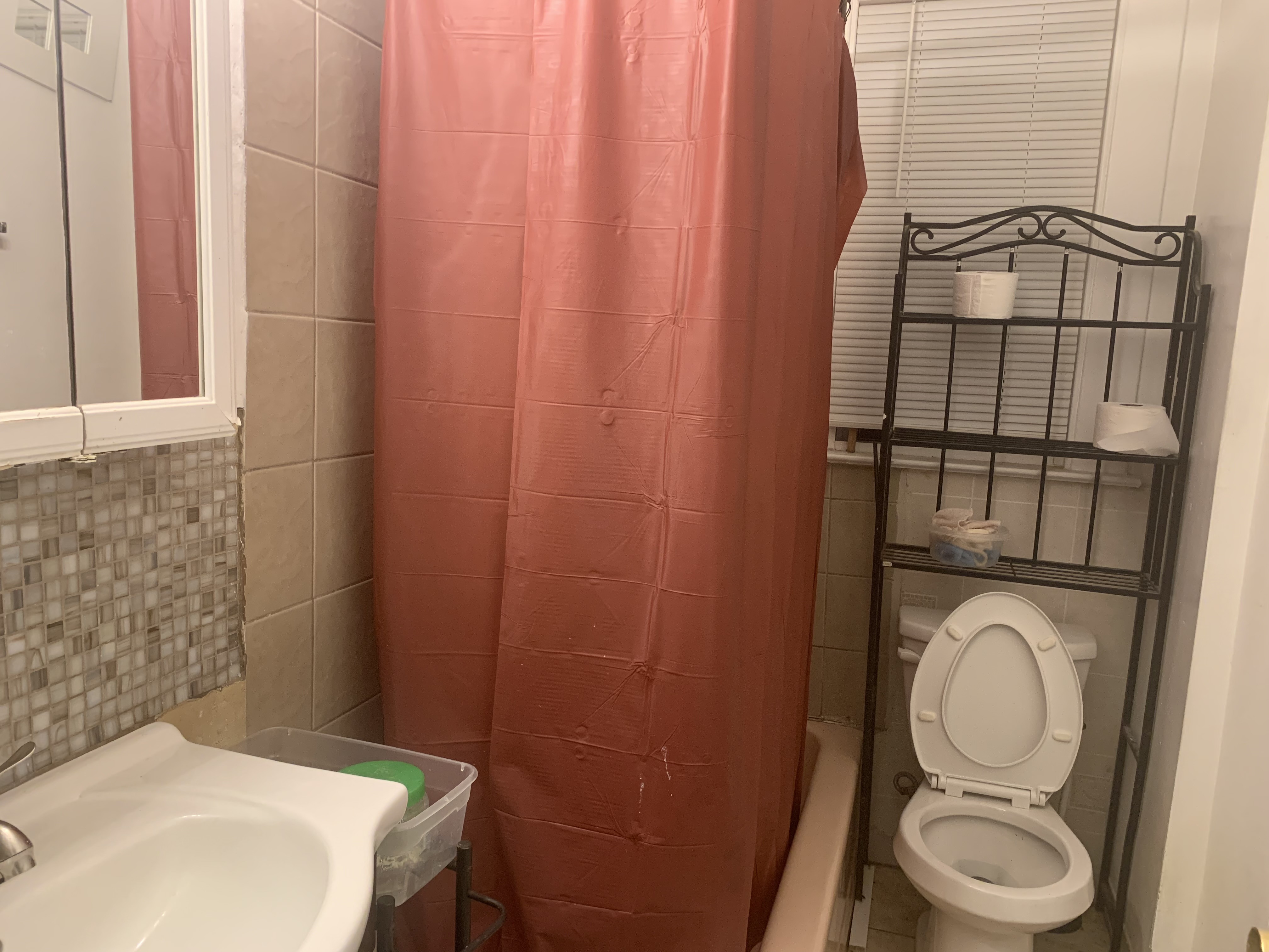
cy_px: 476
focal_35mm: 26
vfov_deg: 53.1
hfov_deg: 67.3
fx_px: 953
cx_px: 634
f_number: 1.8
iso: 250
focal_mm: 4.25
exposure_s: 1/60
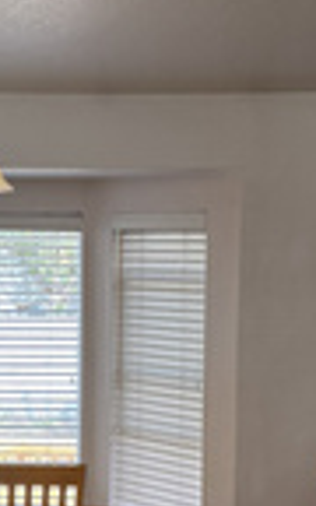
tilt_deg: -3.8
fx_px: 1171
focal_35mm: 85
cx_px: 119
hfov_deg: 15.3
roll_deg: -0.3
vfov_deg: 24.2
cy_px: 341
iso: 64
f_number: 1.78
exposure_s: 1/182
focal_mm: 6.76
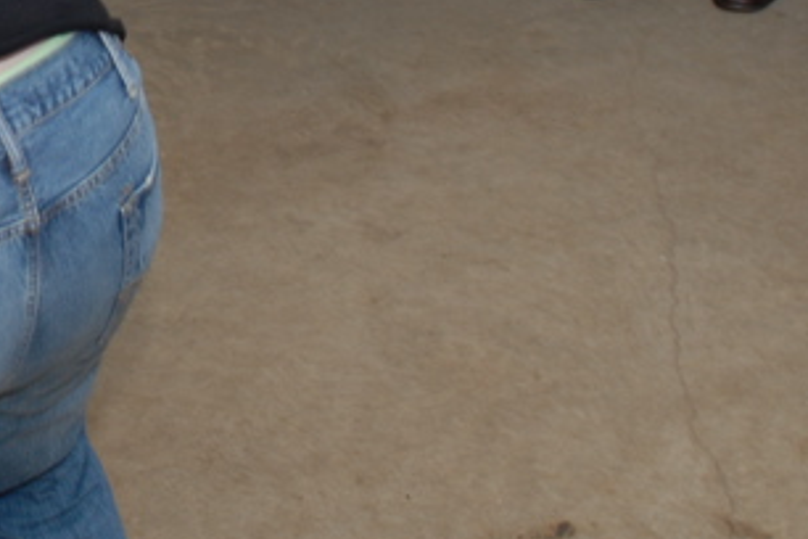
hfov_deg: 18.2
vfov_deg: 12.4
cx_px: -184
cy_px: -211
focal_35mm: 106
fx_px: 2379
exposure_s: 1/15
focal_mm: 24
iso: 250
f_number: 4
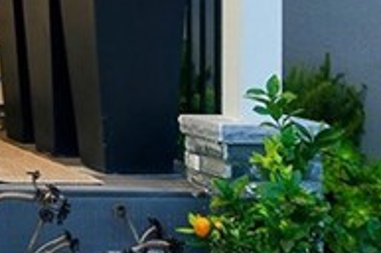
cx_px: -343
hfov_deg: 14.8
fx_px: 1236
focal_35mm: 117
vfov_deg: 11.6
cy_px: 0
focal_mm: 22
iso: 800
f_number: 5
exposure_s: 1/40
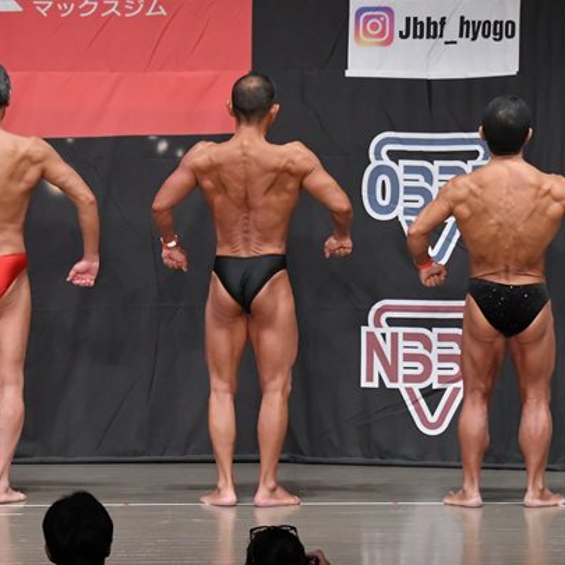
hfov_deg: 6.9
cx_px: 133
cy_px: 266
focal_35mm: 255
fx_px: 4709
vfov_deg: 6.9
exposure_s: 1/400
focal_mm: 105
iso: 5000
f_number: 5.6
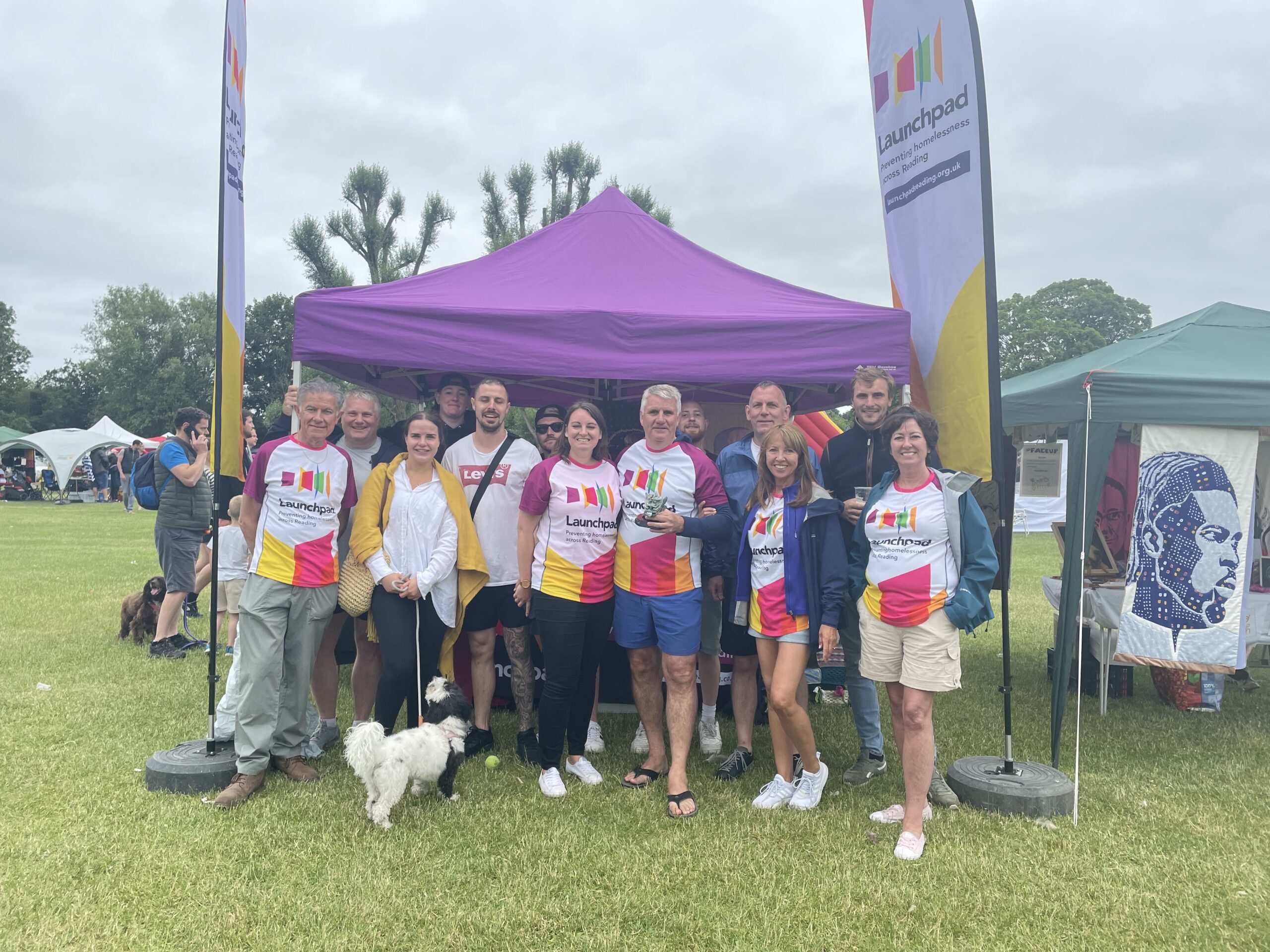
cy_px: 476
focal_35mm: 26
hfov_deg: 67.3
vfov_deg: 53.1
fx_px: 954
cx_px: 635
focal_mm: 4.2
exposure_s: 1/868
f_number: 1.6
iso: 32
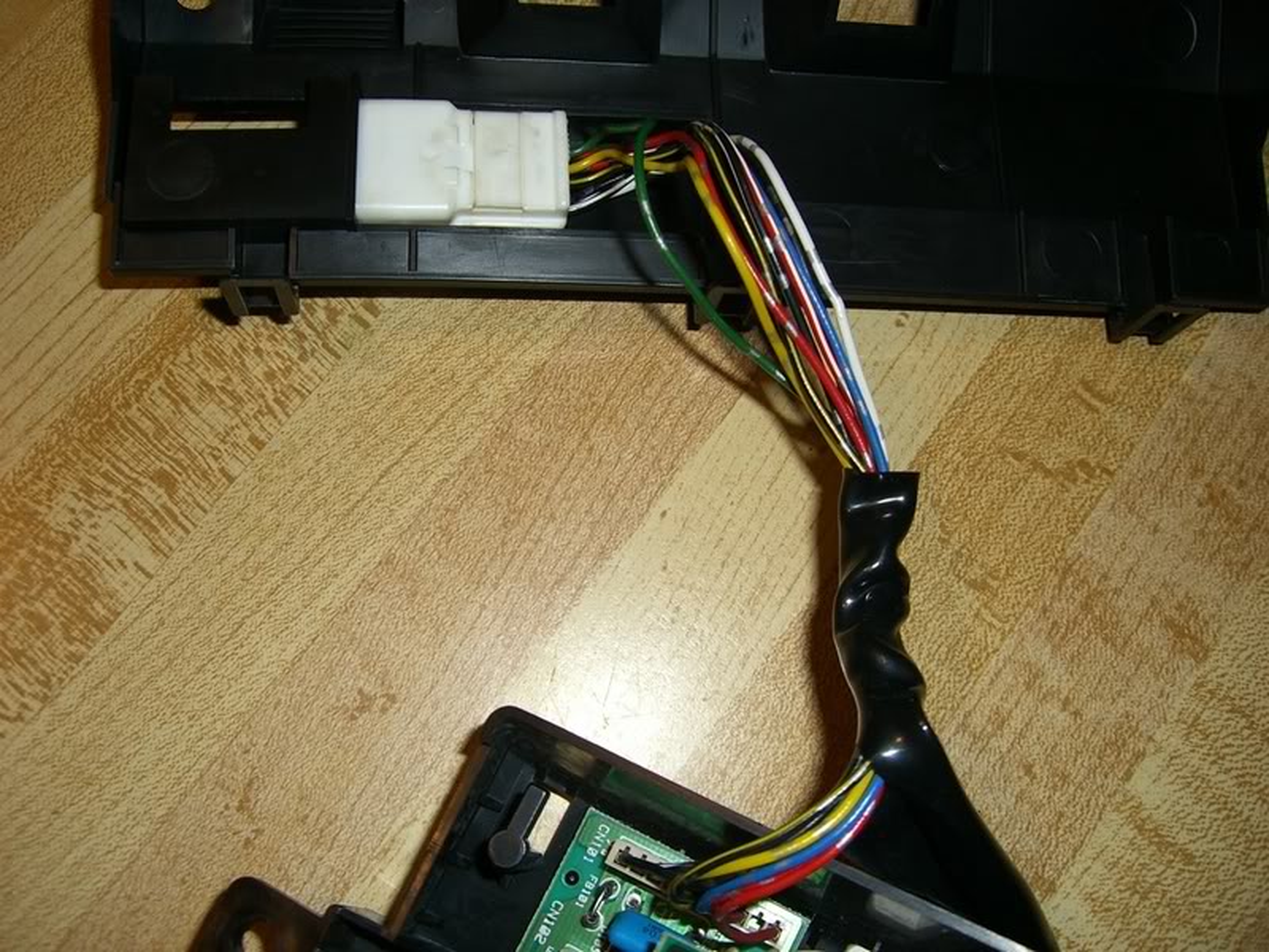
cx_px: 634
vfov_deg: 37.7
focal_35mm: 38
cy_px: 476
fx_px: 1393
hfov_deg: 49.0
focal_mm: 6.2
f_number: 2.7
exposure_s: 1/60
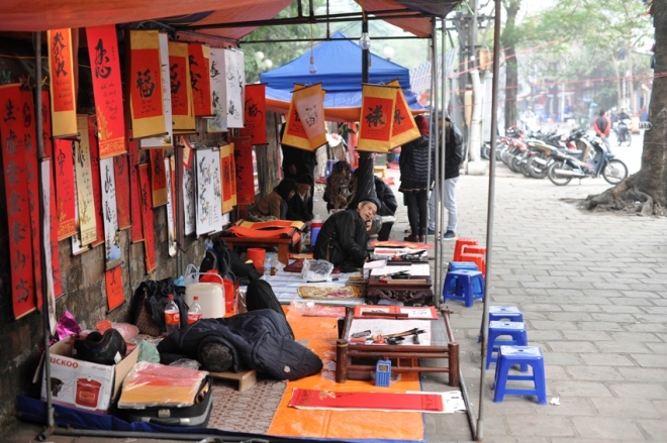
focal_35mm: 50
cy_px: 222
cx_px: 334
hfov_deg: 39.6
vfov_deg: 27.0
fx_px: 926
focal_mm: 50
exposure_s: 1/200
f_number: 3.2
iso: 250
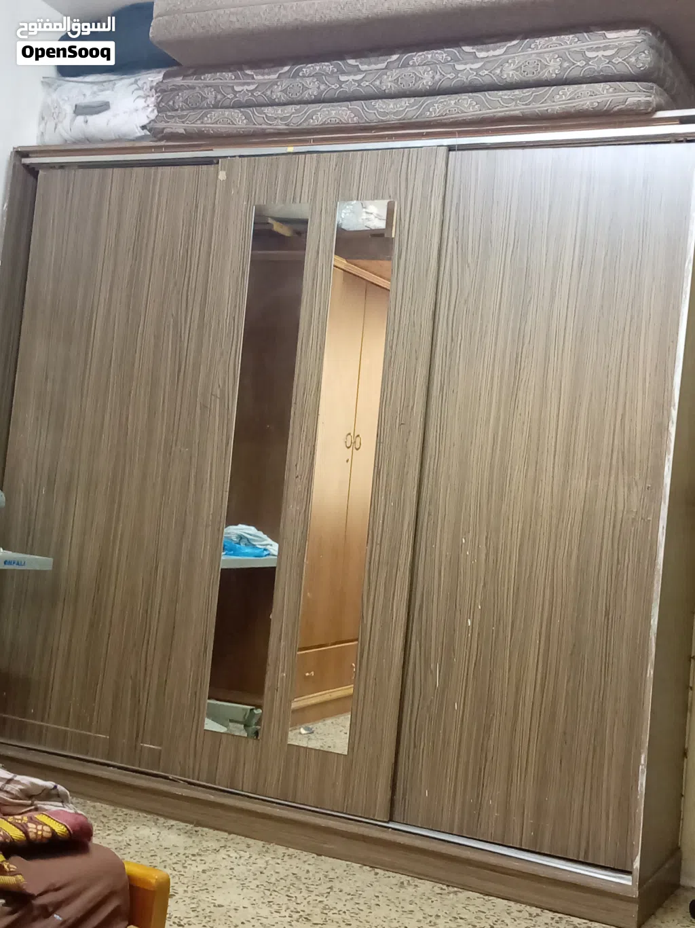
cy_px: 464
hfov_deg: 32.2
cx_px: 348
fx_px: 1206
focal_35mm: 45
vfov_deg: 42.1
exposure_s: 1/25
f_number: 1.8
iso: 800
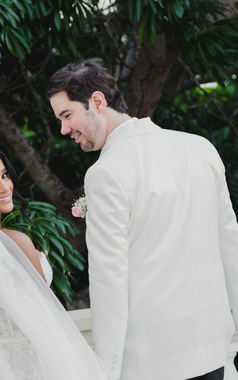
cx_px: -36
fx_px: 1659
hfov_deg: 8.1
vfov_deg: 13.0
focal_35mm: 160
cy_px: 276
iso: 640
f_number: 2.8
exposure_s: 1/400
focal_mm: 50
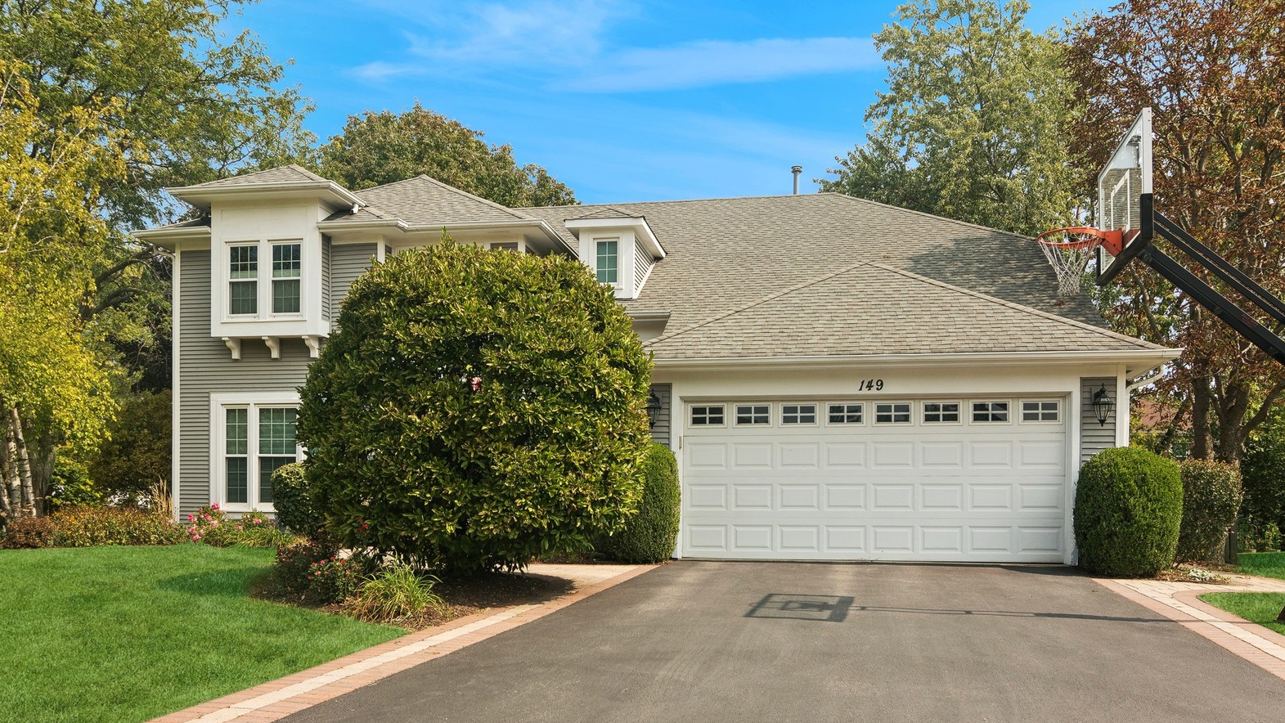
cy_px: 411
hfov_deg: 69.8
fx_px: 920
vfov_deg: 42.8
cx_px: 658
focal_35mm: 27
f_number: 8
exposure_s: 1/320
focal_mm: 17
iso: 200
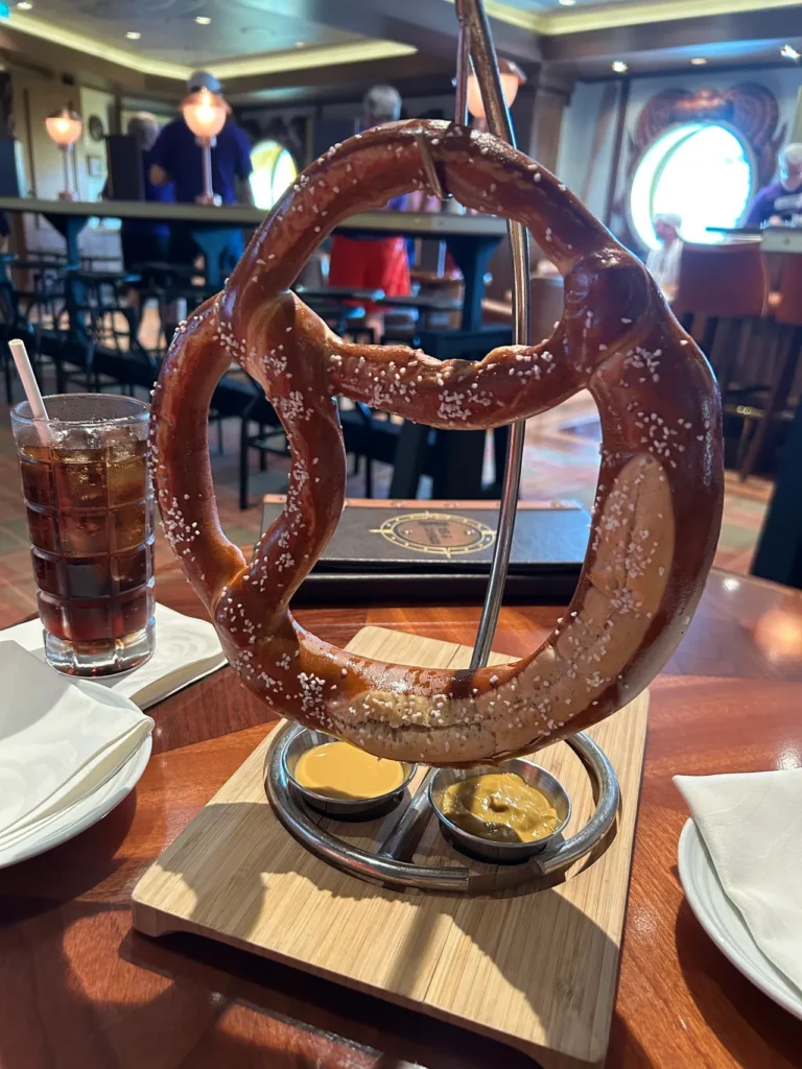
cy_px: 534
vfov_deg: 67.3
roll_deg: -3.9
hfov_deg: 53.1
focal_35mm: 26
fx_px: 803
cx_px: 401
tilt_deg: -20.0
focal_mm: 5.7
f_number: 1.5
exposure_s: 1/60
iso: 400
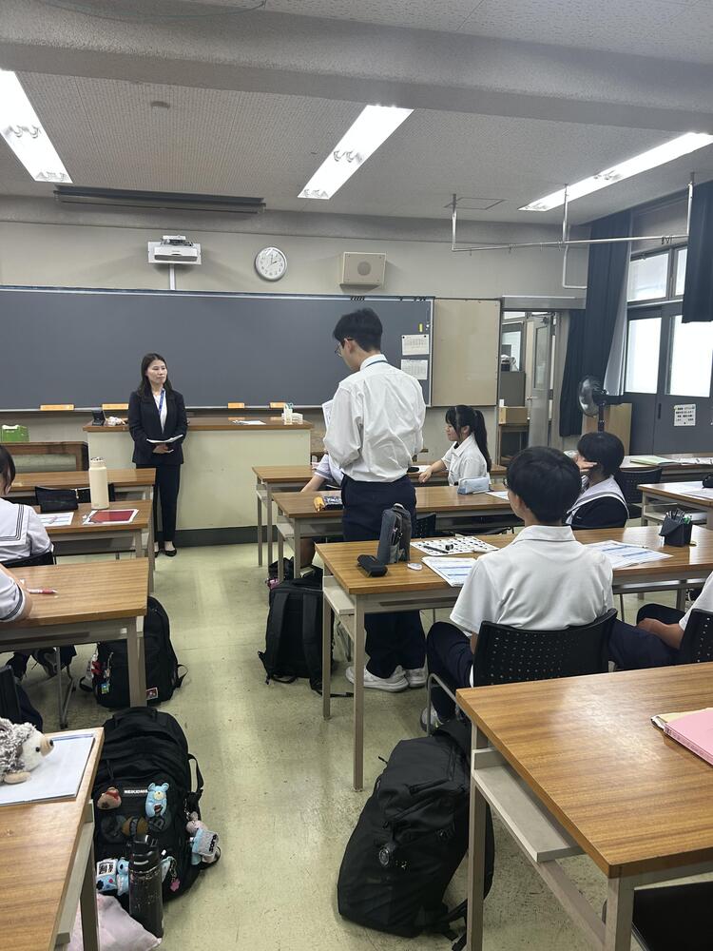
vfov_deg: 67.3
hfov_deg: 53.1
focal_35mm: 26
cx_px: 356
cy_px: 476
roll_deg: -0.1
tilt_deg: -8.8
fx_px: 714
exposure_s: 1/120
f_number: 1.5
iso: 100
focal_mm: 5.7
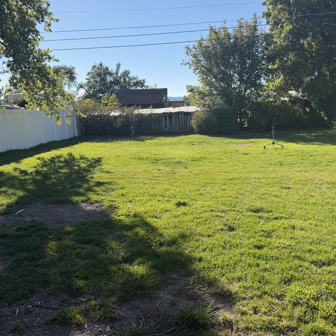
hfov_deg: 47.2
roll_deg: +0.9
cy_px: 184
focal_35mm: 35
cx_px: 159
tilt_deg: -10.8
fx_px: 384
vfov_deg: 47.2
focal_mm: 6.76
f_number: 1.78
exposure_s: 1/3021
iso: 80
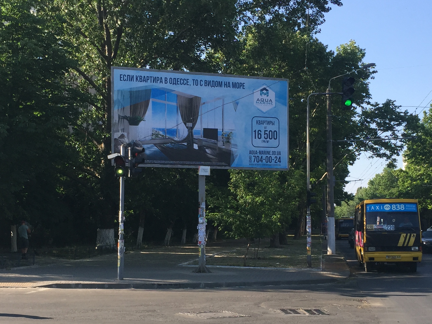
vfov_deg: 25.9
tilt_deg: +1.8
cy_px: 226
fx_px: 699
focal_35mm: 56
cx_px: 209
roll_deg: +0.3
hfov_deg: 34.3
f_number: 2.2
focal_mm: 4.15
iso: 32
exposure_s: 1/898
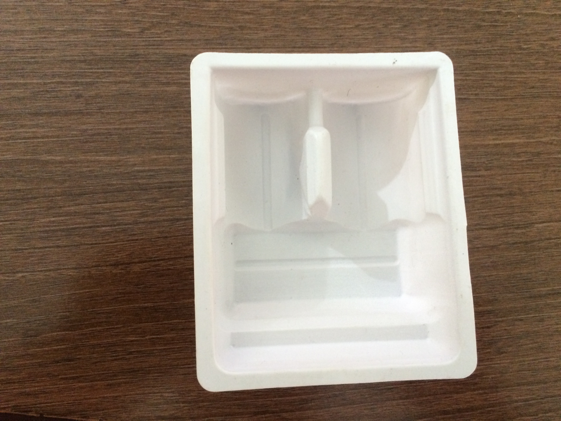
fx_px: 470
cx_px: 280
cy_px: 210
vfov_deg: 48.2
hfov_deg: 61.7
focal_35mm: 29
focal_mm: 4.15
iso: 320
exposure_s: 1/33
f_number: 2.2
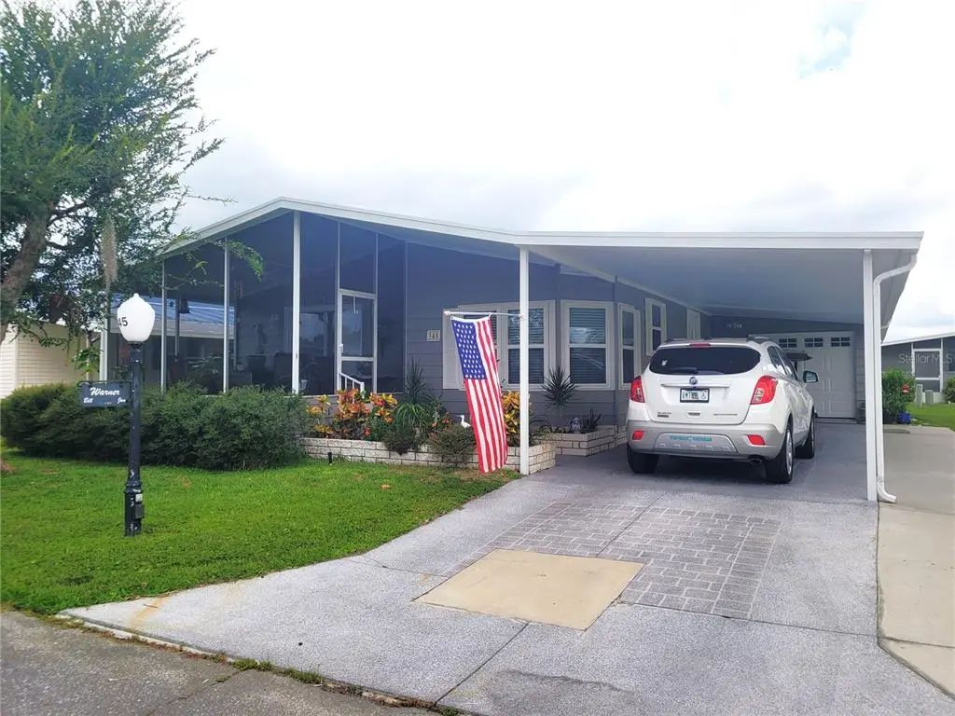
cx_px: 478
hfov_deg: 67.3
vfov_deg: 53.1
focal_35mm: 26
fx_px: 717
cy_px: 358
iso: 40
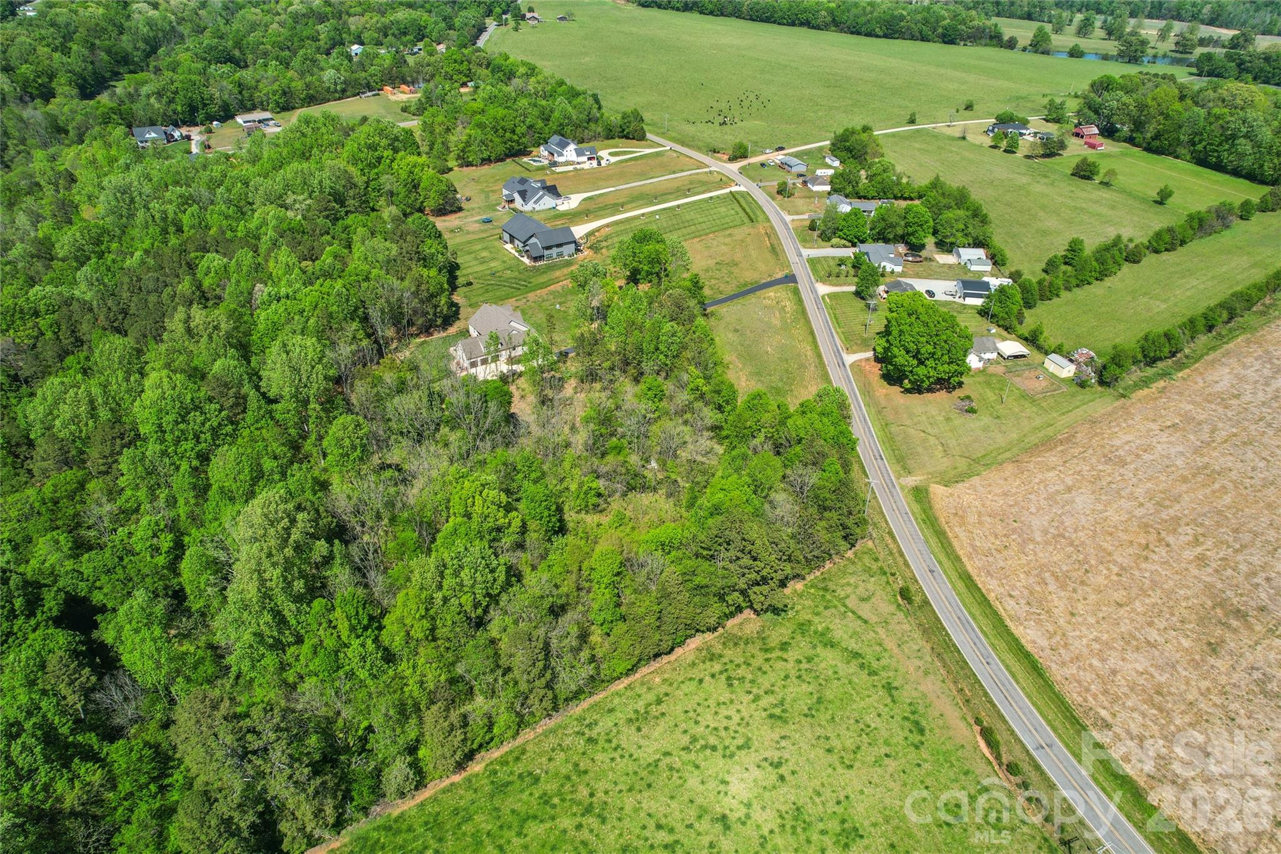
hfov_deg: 78.6
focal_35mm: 22
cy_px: 427
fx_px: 783
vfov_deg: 57.2
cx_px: 640
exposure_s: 1/200
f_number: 2.8
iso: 100
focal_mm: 8.4
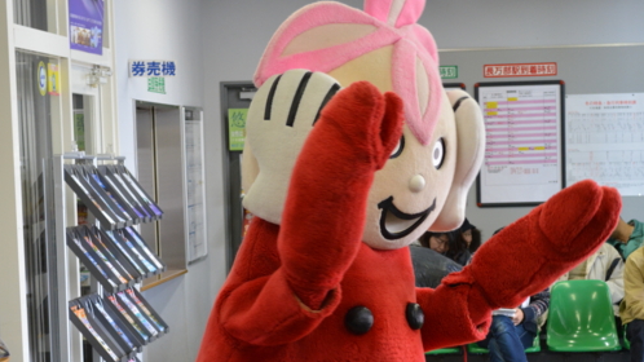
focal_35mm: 101
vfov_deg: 11.8
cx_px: 325
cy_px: 370
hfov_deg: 21.2
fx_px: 1725
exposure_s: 1/80
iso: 800
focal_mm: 40
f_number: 5.3
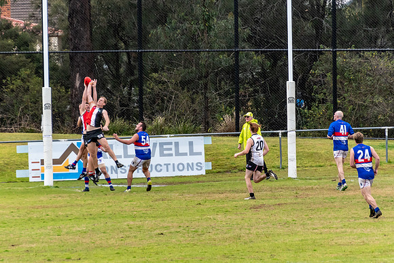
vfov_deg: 2.5
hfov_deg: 3.8
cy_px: 85
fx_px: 5947
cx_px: 194
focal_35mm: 543
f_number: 6.3
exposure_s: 1/1600
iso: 800
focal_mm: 240
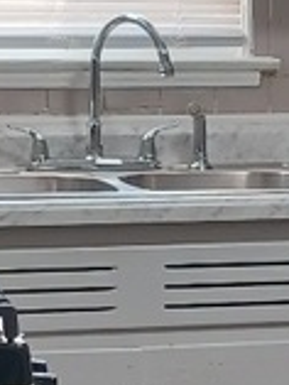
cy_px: 235
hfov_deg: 8.6
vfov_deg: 11.5
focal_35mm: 172
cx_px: 257
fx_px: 1912
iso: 320
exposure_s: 1/50
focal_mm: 4.6
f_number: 1.8
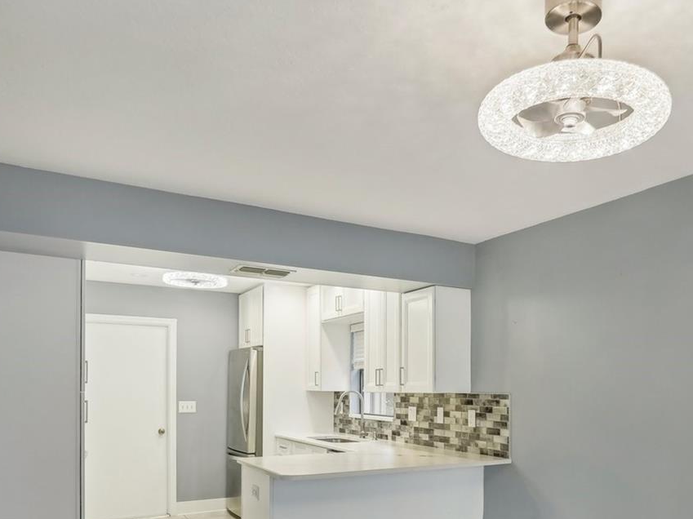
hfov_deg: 60.6
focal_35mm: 29
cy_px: 375
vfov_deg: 46.8
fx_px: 580
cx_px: 446
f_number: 7.1
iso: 400
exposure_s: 1/30
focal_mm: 16
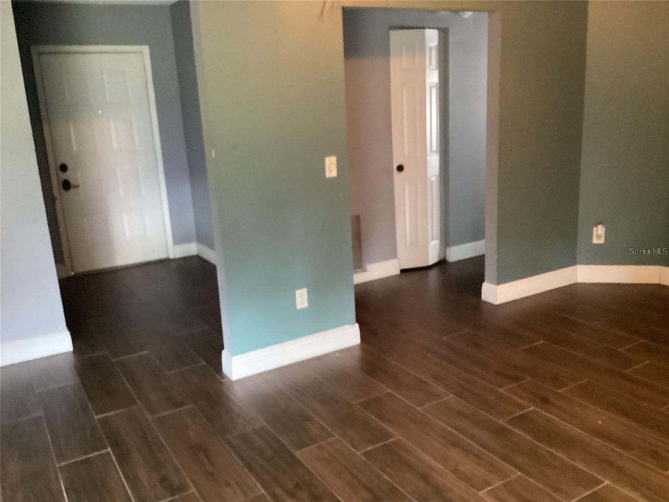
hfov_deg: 58.4
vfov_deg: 45.4
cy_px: 251
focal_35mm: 31
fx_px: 599
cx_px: 334
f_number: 2.4
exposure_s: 1/30
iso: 800
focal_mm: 3.3
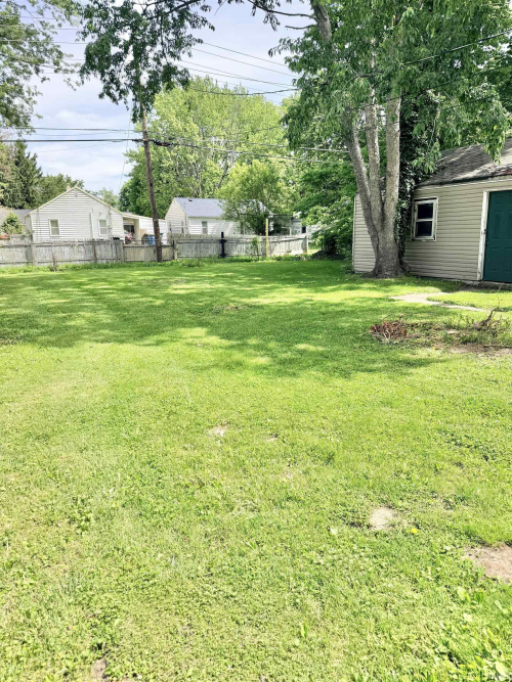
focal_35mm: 24
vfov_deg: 71.6
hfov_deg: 56.8
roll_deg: +0.7
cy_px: 341
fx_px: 473
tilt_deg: -13.1
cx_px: 256
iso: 80
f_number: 1.78
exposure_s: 1/2445
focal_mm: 6.76
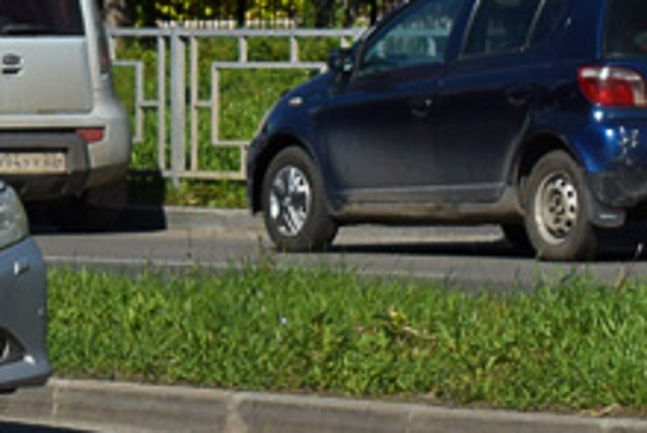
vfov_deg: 3.0
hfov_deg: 4.5
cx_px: -835
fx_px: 8088
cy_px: -318
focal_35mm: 450
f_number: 7.1
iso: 200
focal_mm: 55
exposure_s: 1/1600
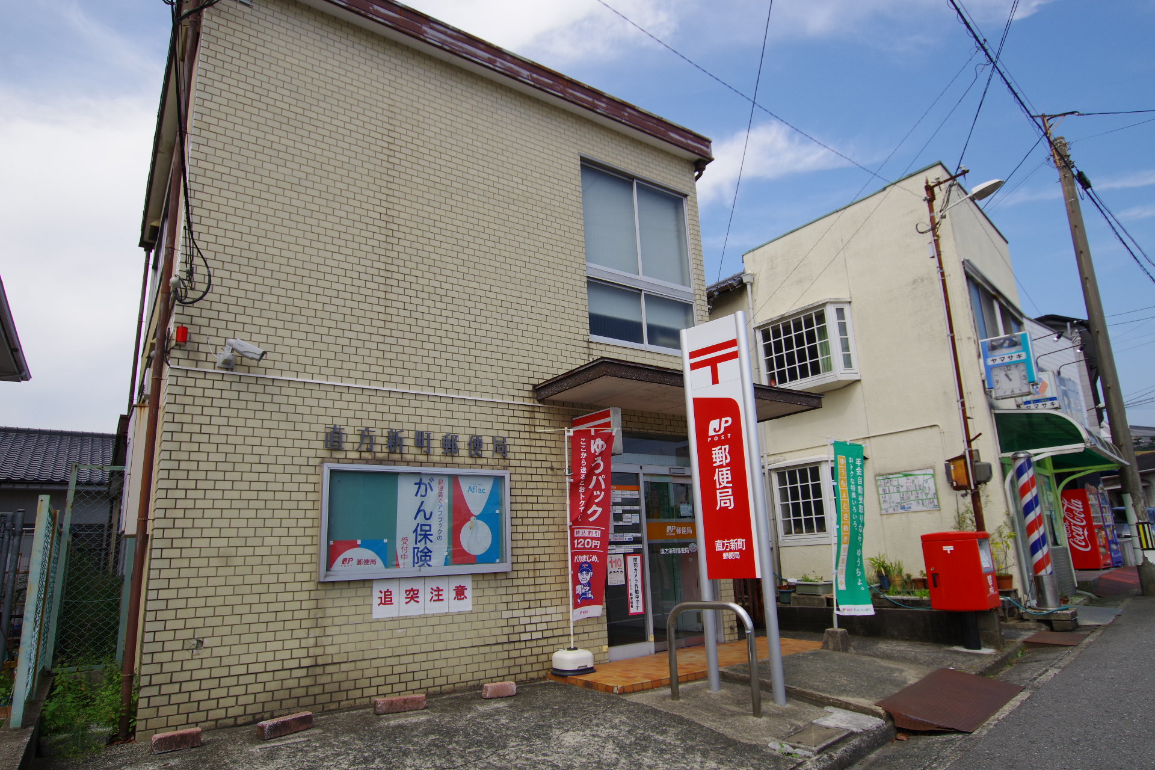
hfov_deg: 81.2
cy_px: 385
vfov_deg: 59.5
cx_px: 578
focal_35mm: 21
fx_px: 674
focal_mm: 14
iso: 200
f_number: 7.1
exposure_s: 1/320
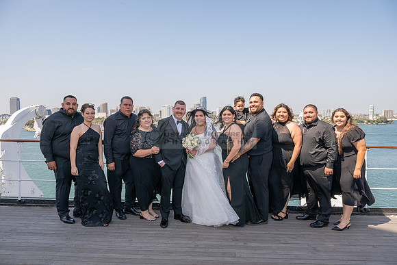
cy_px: 132
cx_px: 198
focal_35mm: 27
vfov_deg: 48.0
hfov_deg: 67.4
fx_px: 298
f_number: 10
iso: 200
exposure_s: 1/200
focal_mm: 27
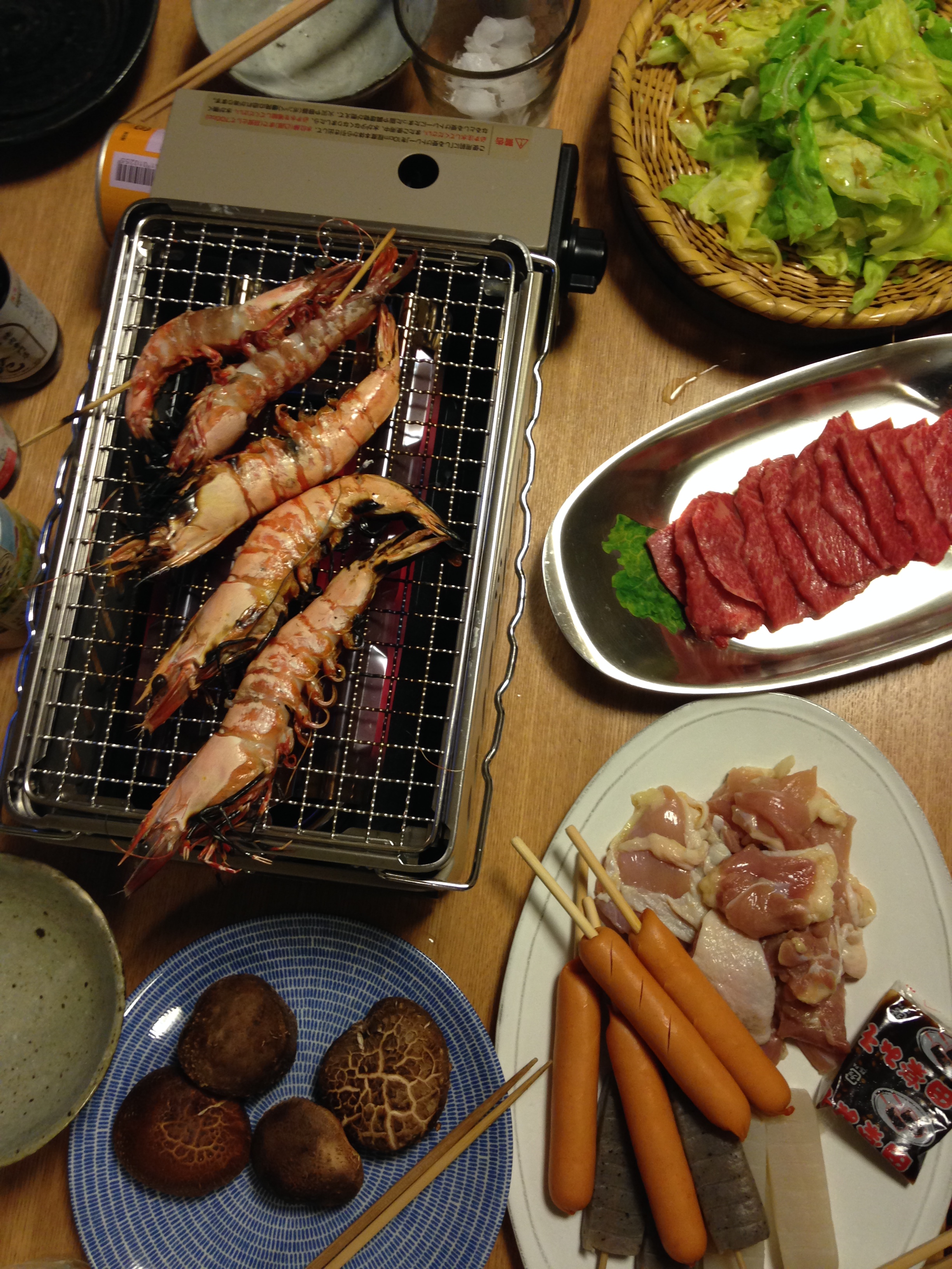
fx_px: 1210
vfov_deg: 55.4
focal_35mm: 33
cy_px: 634
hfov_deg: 42.9
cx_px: 476
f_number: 2.4
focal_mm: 4.12
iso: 100
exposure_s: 1/20
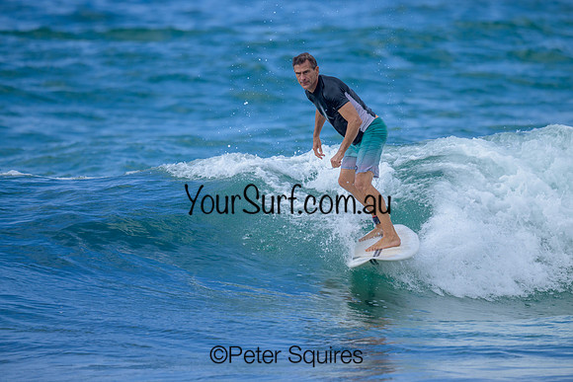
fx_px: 12736
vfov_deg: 1.7
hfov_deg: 2.6
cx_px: 286
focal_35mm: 800
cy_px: 191
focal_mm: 800
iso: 640
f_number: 6.3
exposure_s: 1/2000
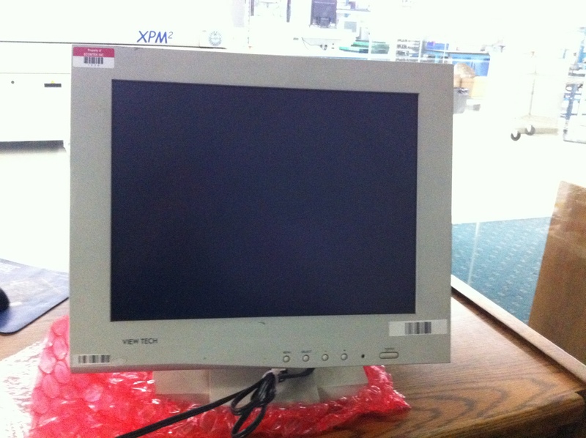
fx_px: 592
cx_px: 293
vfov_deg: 40.6
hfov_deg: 52.7
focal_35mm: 35
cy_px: 219
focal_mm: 3.85
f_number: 2.8
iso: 800
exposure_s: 1/15
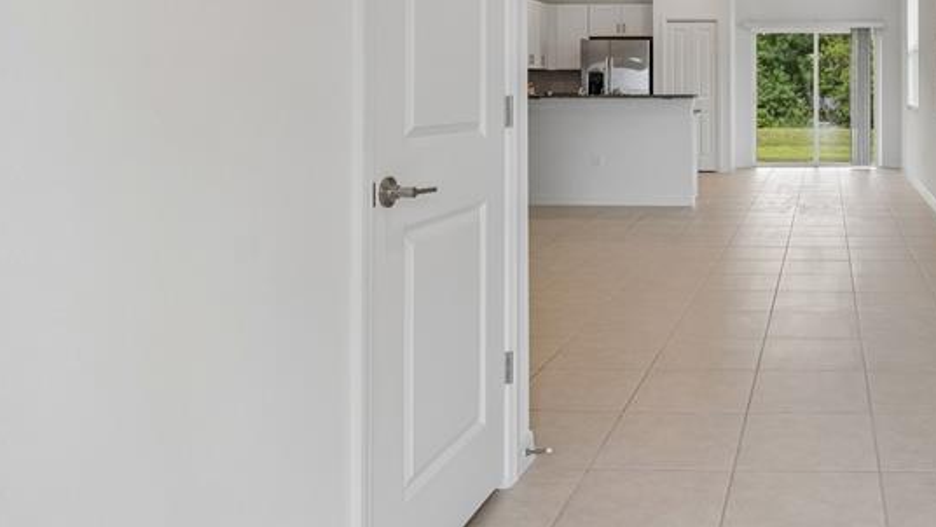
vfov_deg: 35.3
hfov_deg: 54.2
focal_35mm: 32
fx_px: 795
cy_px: 91
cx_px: 821
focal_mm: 11
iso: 100
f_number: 7.1
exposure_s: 1/5
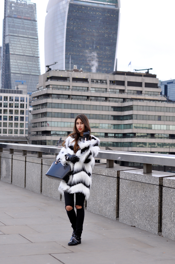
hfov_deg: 18.1
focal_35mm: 75
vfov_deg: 27.0
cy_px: 132
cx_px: 88
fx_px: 548
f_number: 4
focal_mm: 50
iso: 720
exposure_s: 1/1000
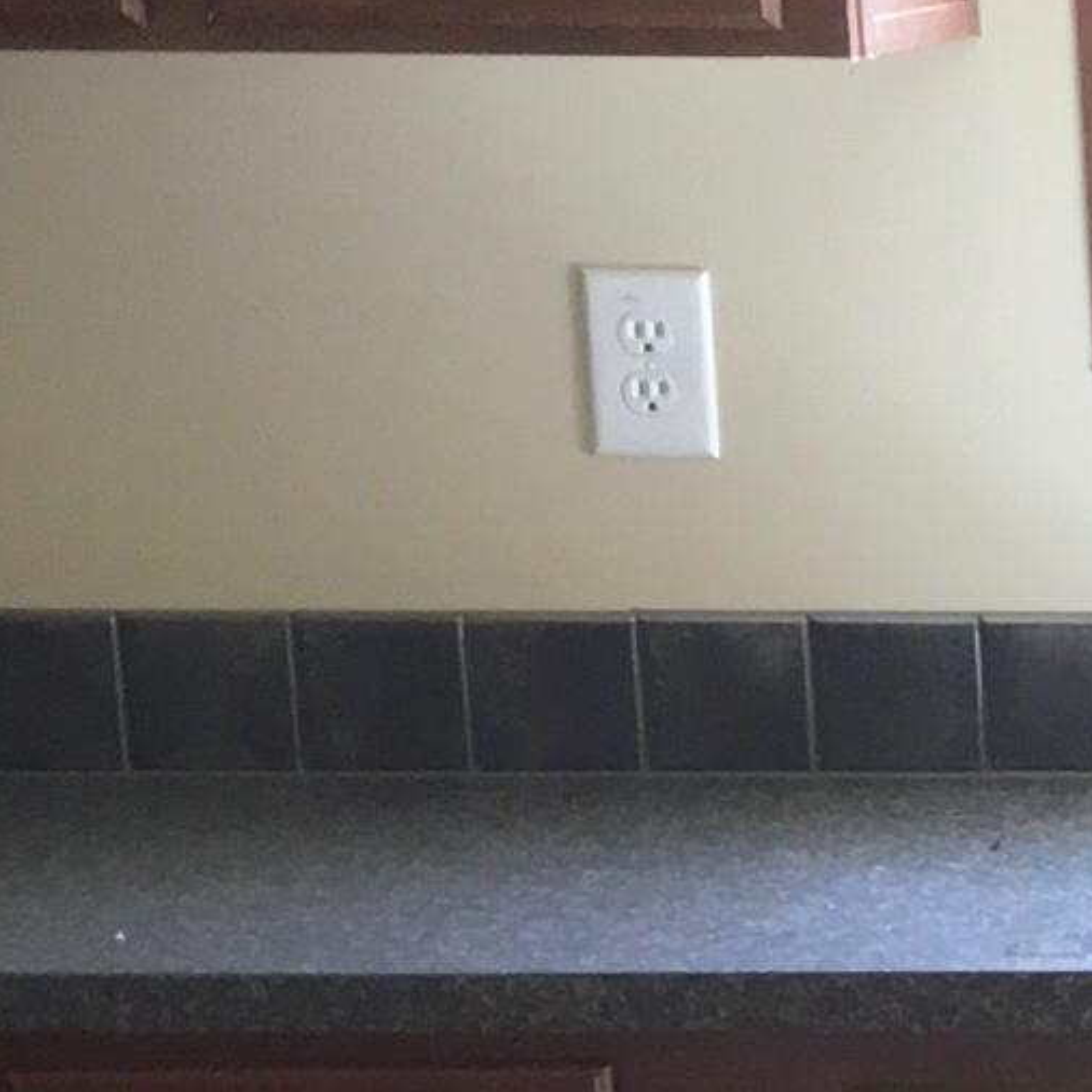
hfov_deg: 9.7
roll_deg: -0.4
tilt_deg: -12.0
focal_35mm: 152
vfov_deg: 11.4
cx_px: 2870
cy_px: 1004
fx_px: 5425
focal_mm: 4.15
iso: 125
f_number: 2.2
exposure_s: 1/30
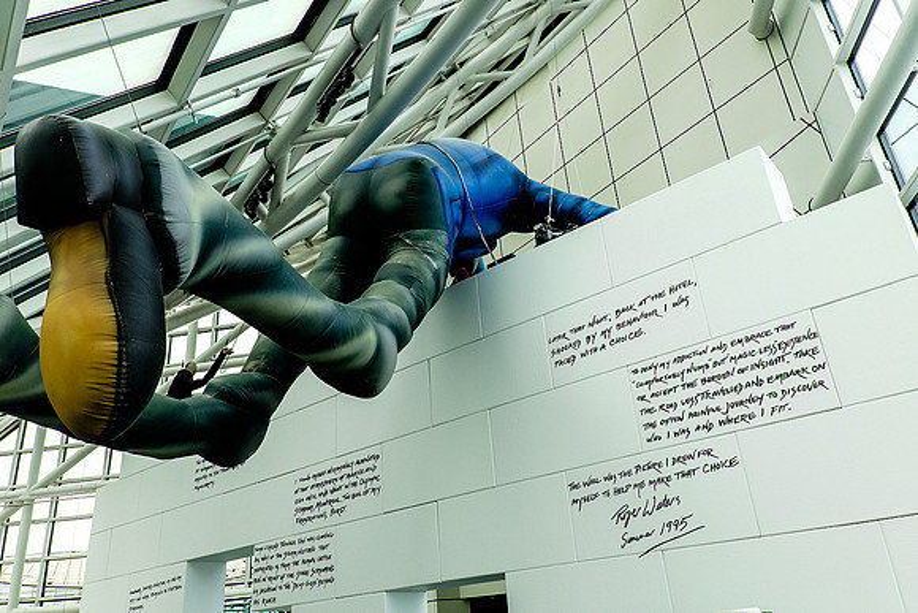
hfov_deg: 67.4
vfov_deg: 48.0
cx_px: 459
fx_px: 689
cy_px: 306
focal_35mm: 27
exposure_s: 1/240
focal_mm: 18
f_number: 6.4
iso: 400
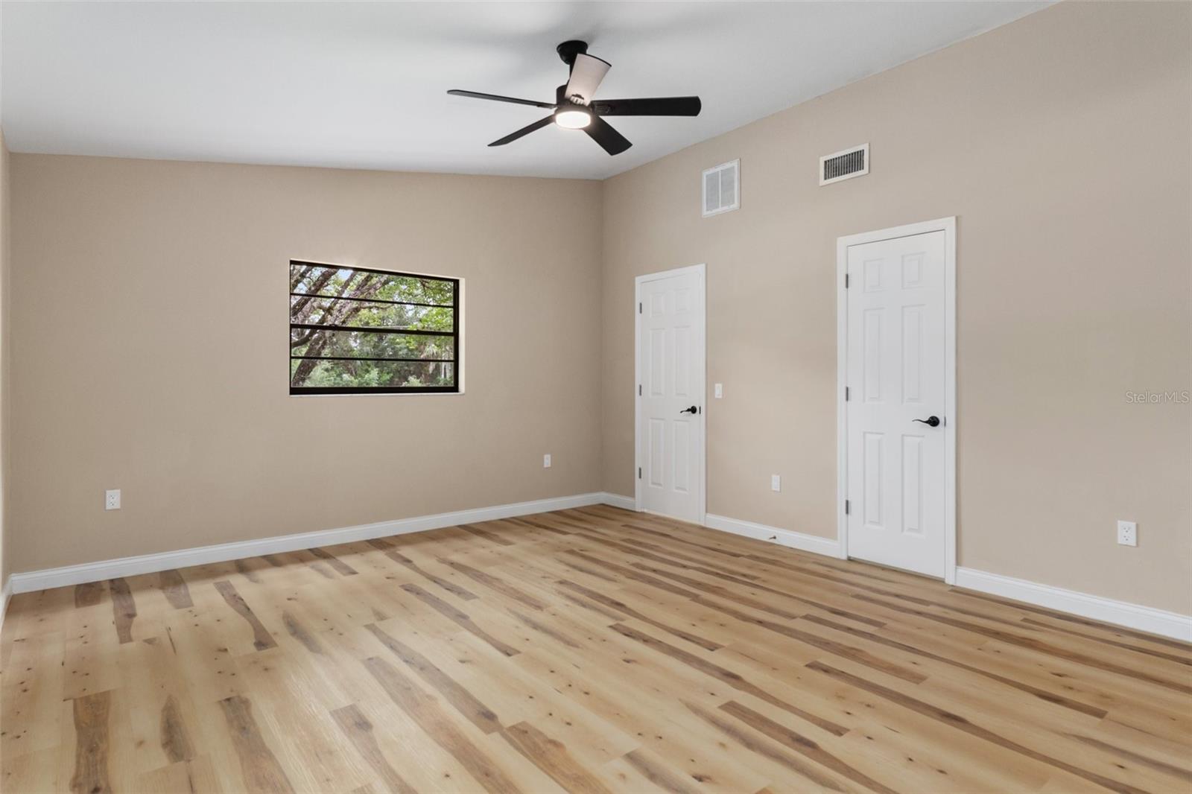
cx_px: 596
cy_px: 397
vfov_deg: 67.4
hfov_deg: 90.0
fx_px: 596
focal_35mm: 18
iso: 320
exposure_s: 1.6
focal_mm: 12
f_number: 8
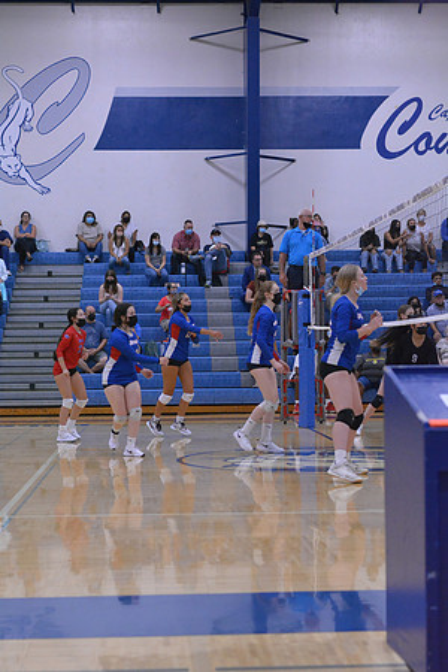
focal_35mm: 75
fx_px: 1400
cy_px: 336
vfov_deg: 27.0
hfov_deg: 18.2
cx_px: 224
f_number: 3.5
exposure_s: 1/640
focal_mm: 50
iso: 5000
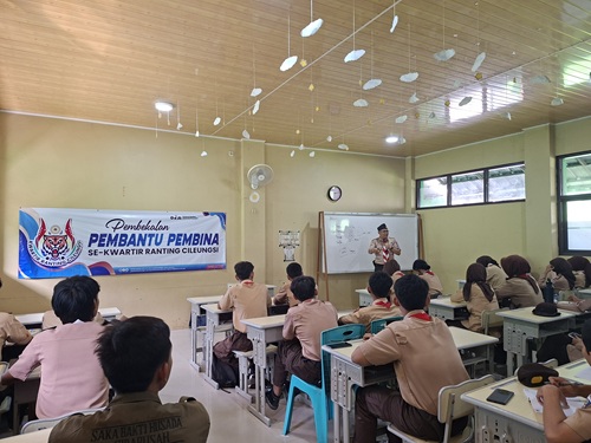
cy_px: 222
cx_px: 296
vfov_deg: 58.9
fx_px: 393
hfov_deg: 73.9
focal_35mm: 23
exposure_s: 1/60
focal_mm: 5.54
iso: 160
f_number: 1.8
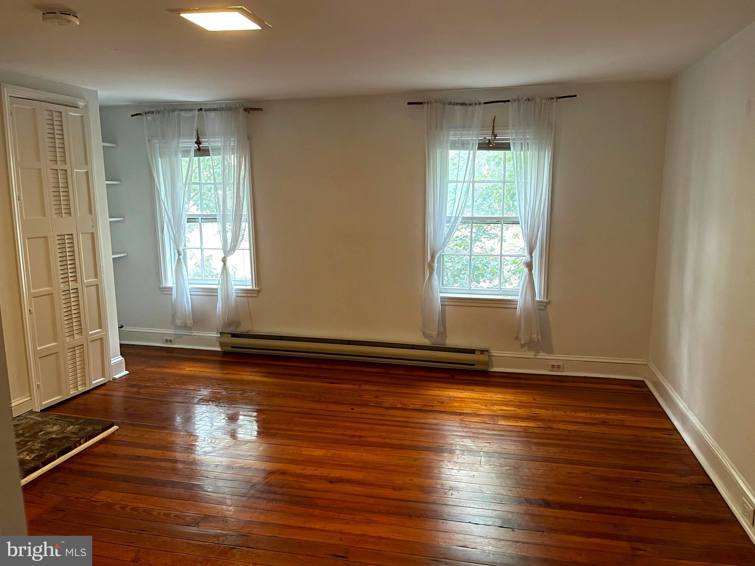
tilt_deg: -9.1
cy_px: 283
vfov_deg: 53.1
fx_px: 567
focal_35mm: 26
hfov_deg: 67.3
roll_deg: +0.5
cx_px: 378
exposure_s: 1/40
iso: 400
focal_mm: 5.1
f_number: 1.6
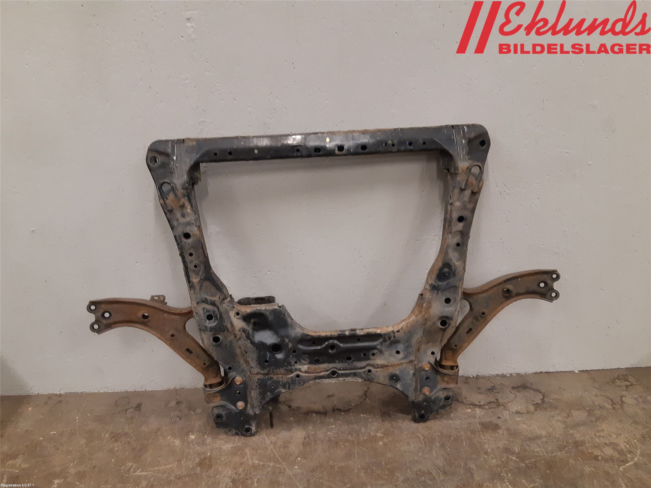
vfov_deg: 53.1
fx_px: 489
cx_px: 326
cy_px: 244
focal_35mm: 26
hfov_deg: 67.3
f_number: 1.7
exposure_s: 1/60
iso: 250
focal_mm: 3.93
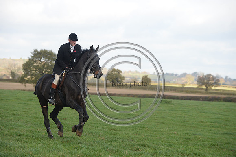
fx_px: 884
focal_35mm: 135
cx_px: 118
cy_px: 78
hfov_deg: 15.2
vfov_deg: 10.1
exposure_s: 1/1000
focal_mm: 135
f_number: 5
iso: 800
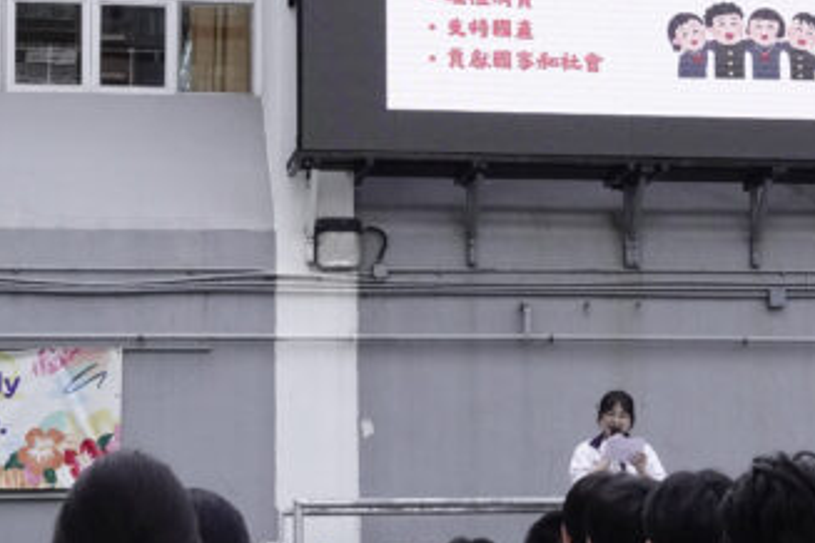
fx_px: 2286
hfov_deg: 20.0
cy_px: 232
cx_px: 633
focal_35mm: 101
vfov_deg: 13.5
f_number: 5.6
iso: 1250
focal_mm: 15.73
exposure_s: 1/1250
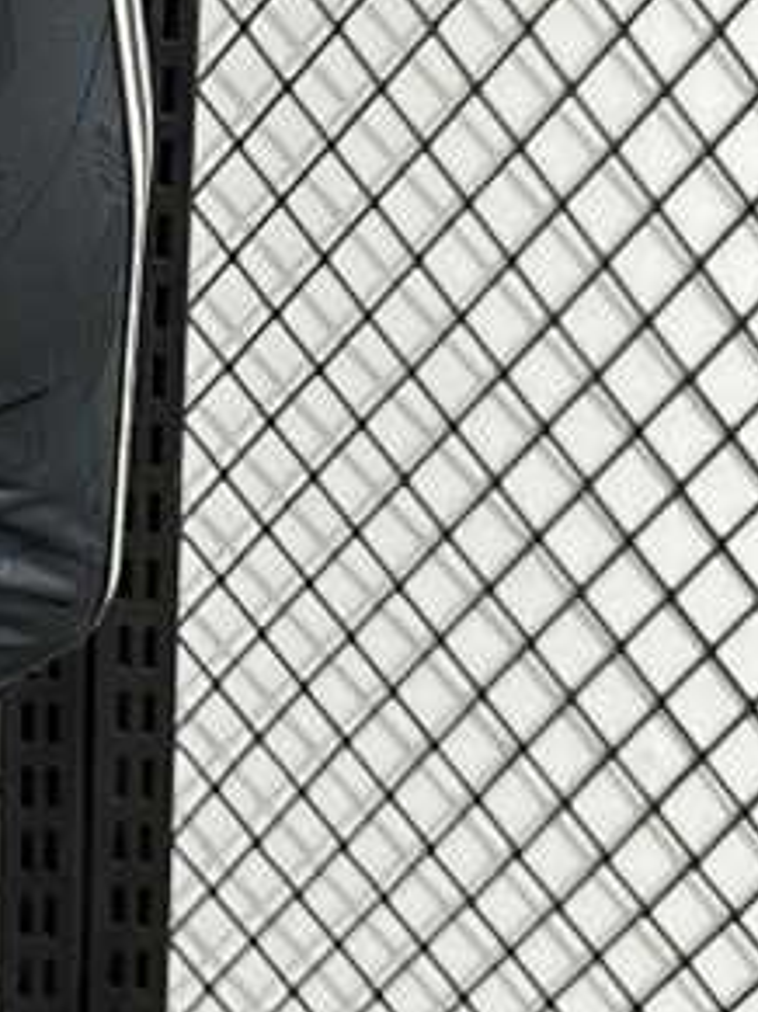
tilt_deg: -10.3
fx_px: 1928
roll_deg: +0.4
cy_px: 292
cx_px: -216
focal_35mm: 66
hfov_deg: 20.4
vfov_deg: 29.1
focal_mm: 6.76
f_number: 1.78
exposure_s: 1/50
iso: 200
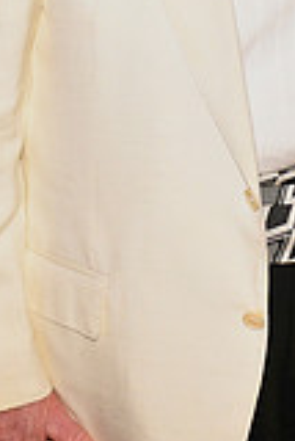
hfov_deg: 12.5
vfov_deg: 18.0
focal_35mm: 107
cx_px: 358
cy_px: -102
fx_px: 1312
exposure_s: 1/100
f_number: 3.2
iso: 1600
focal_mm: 38
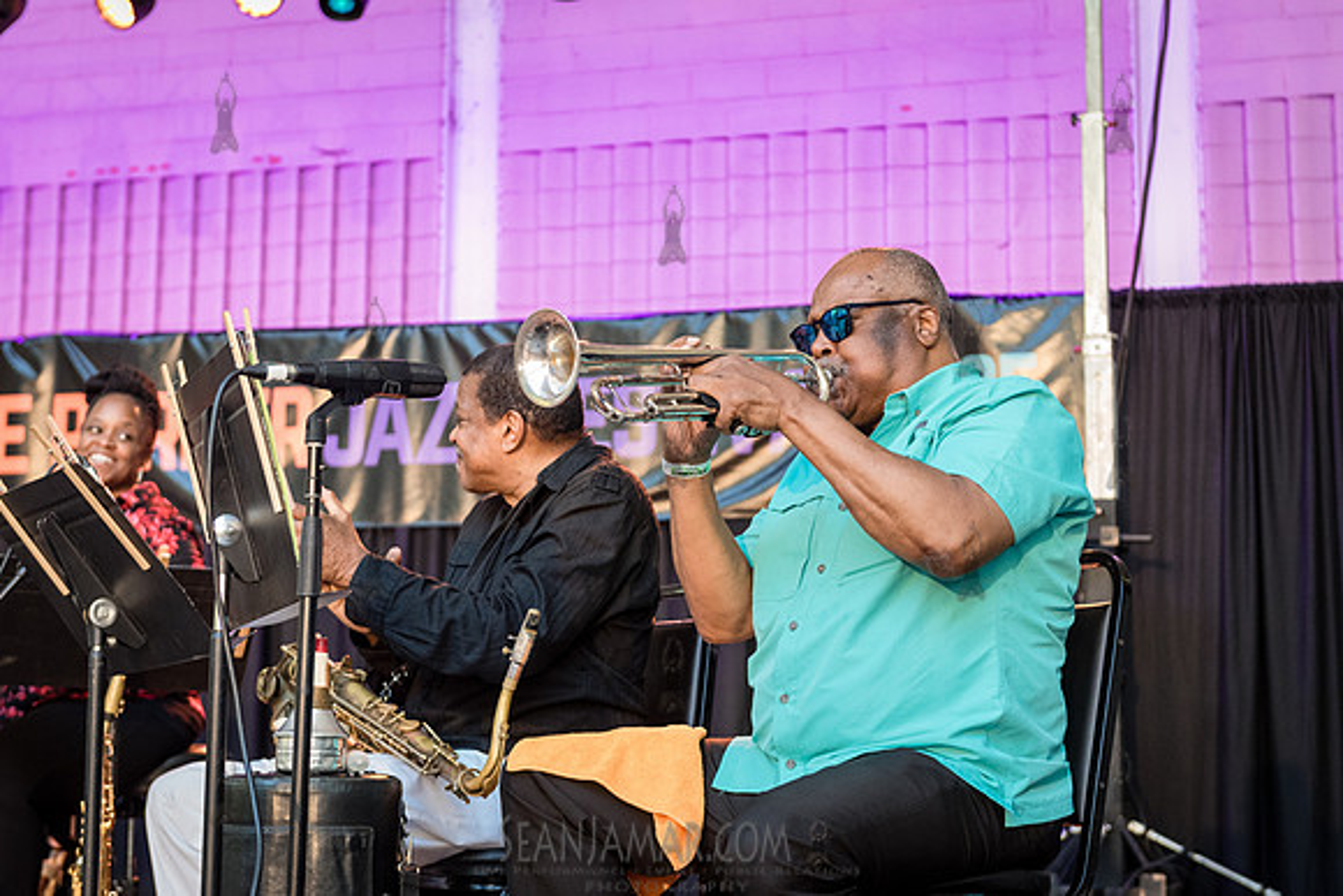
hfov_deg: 28.5
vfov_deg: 19.3
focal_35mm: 71
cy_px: 422
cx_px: 742
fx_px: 2638
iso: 3200
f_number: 4
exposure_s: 1/400
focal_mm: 62
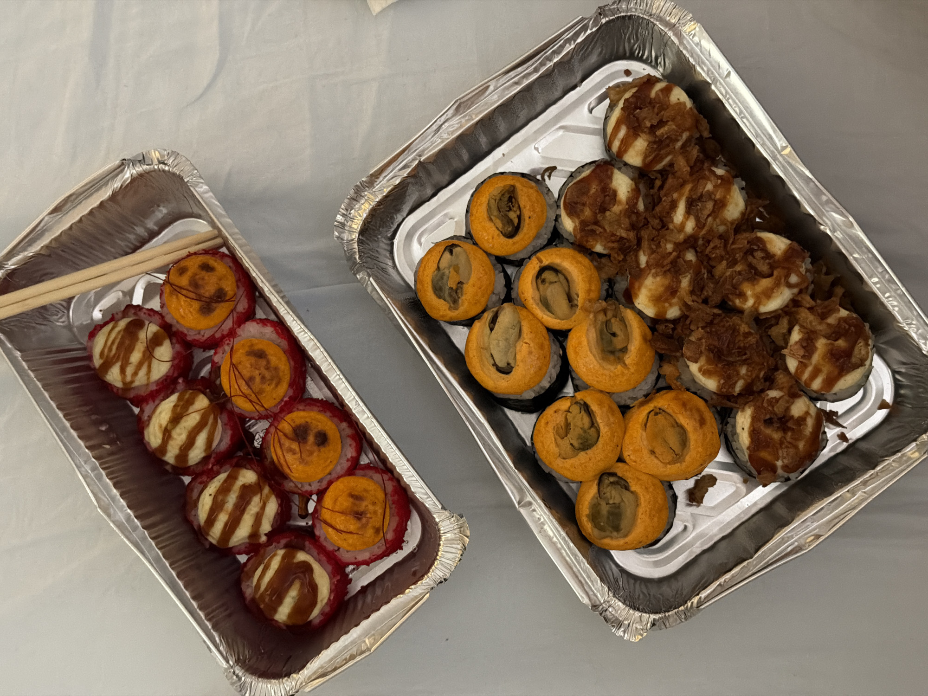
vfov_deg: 30.3
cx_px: 464
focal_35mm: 48
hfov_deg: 39.7
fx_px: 1287
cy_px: 348
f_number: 1.78
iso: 800
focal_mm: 6.76
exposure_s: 1/27
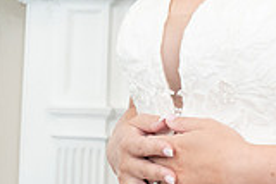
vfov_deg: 10.0
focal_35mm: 134
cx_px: 381
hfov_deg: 14.5
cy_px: -77
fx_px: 1028
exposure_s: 1/200
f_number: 5.6
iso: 2000
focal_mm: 35
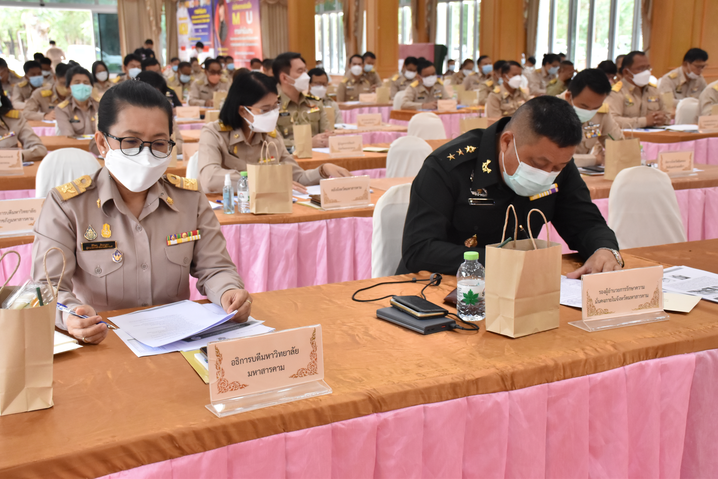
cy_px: 240
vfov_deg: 28.1
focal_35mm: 48
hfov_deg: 41.1
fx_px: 957
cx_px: 359
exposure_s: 1/160
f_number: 6.3
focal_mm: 32
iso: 1600
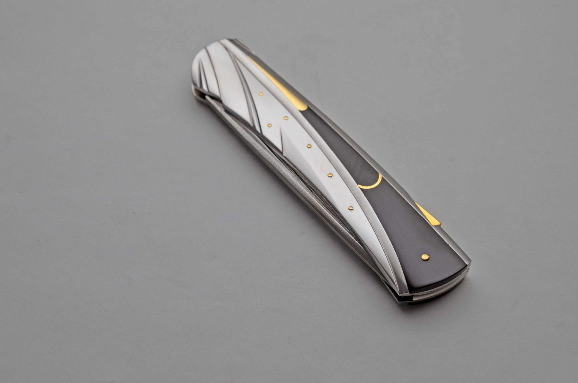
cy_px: 192
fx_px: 961
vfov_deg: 22.5
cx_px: 289
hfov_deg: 33.5
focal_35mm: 60
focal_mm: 40
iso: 200
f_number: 8
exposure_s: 1/250
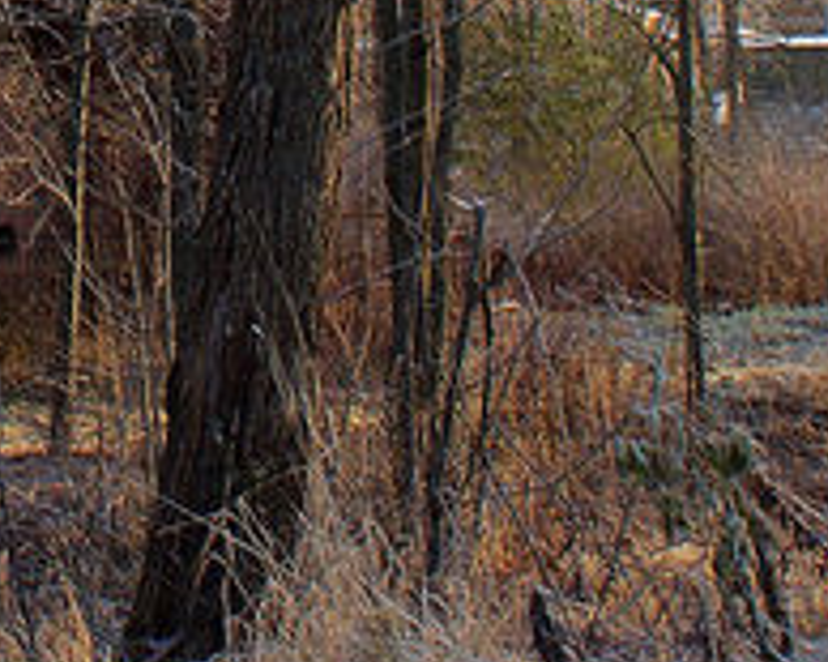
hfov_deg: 13.9
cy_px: -589
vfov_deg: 10.9
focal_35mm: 131
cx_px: -367
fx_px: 3209
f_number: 8
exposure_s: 1/60
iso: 100
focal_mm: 20
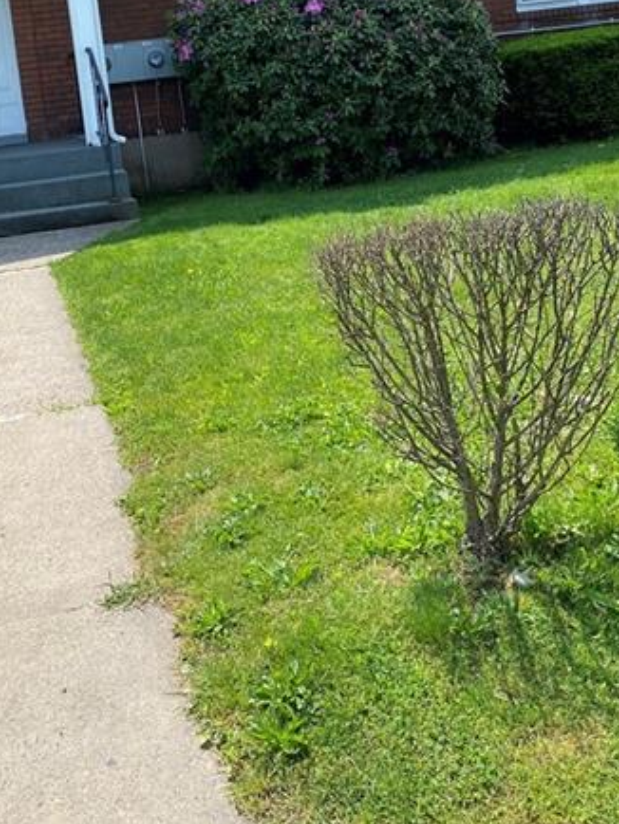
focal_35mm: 46
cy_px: 161
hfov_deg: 31.1
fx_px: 1096
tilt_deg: -3.3
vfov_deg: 39.5
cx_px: 173
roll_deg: +4.2
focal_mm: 4.25
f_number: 1.8
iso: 32
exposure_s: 1/1346
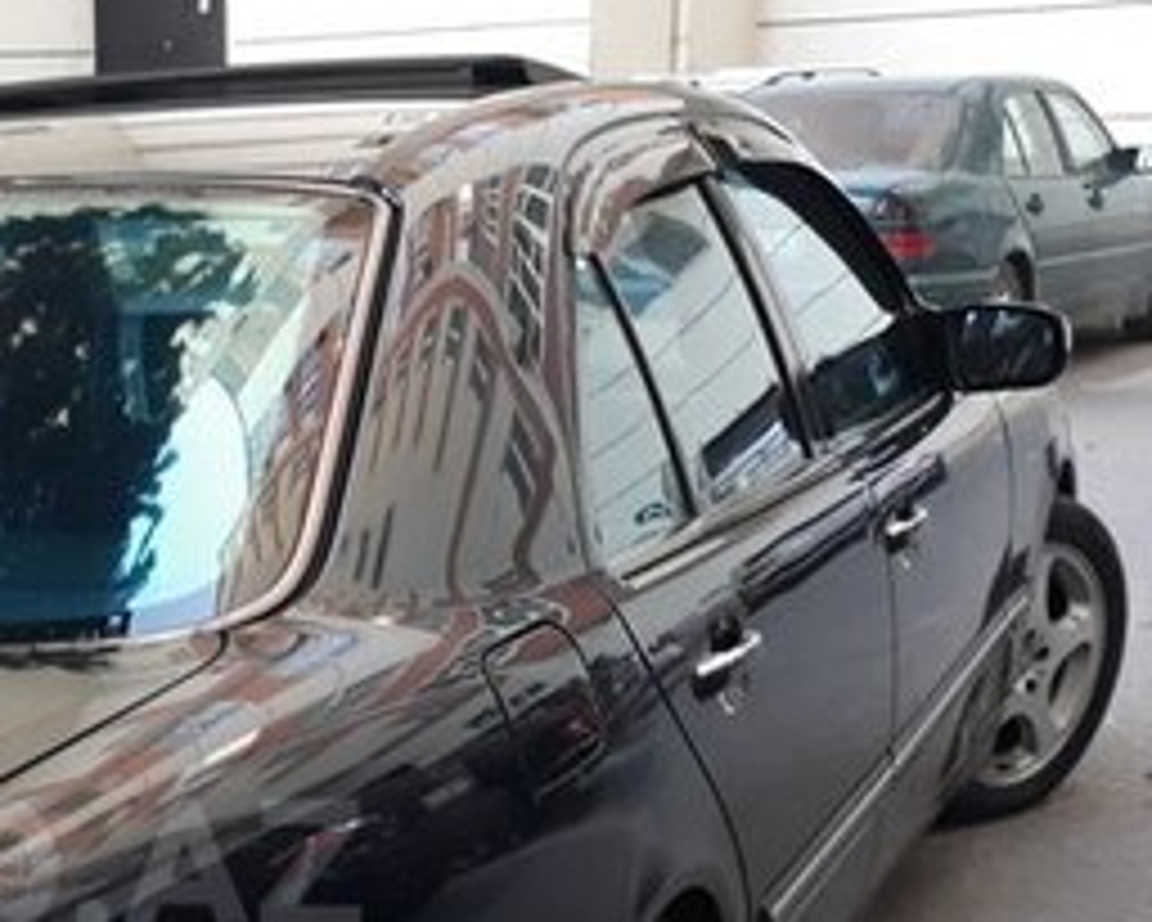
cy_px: 866
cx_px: -99
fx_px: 2319
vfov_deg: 21.9
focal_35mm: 68
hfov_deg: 25.9
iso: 64
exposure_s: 1/50
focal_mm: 3.71
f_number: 1.7
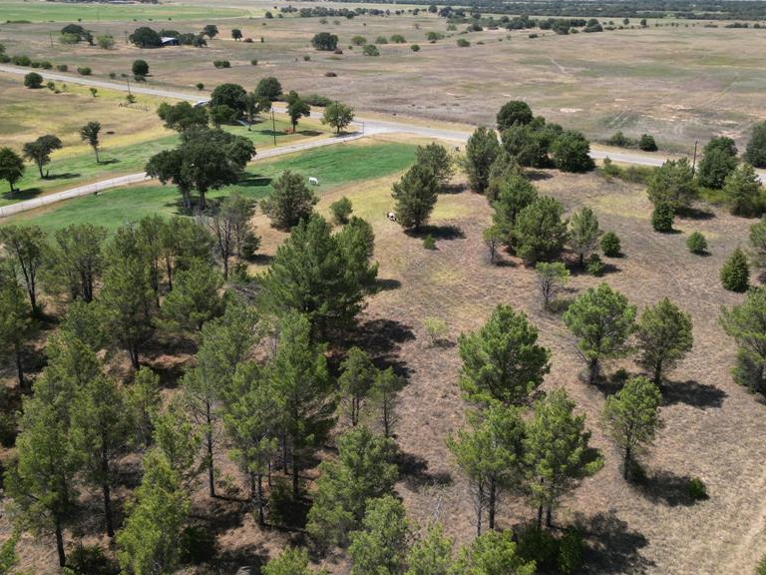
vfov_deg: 43.9
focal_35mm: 32
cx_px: 398
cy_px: 225
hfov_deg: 56.8
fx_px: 708
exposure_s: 1/3000
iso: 140
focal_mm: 6.72
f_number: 1.7
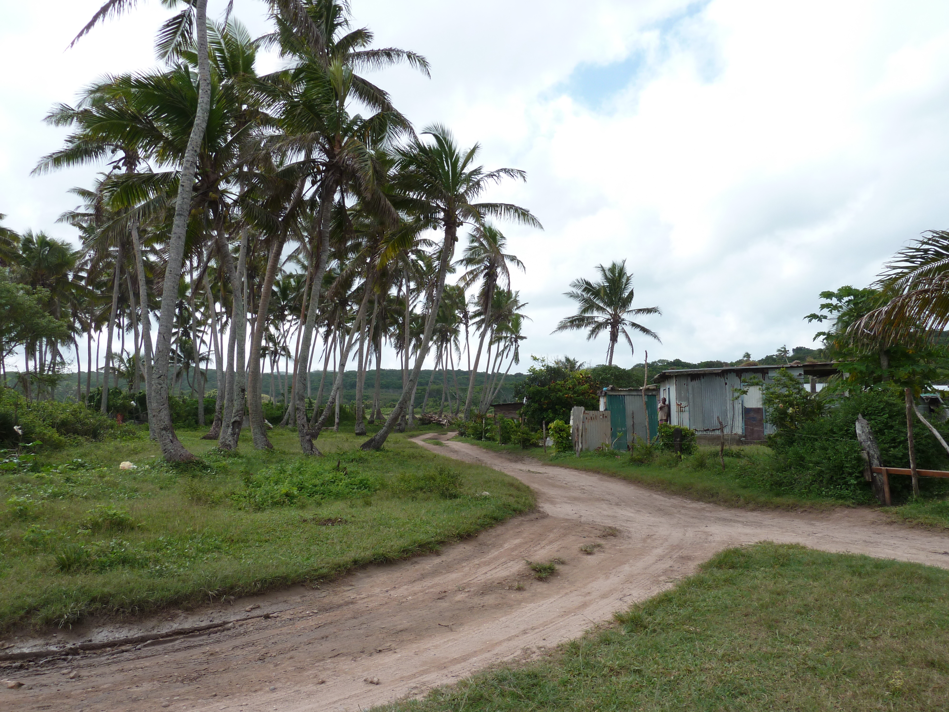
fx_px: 685
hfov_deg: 69.4
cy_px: 356
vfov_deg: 54.9
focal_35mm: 25
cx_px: 474
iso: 80
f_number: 4
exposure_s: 1/400
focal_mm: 4.1
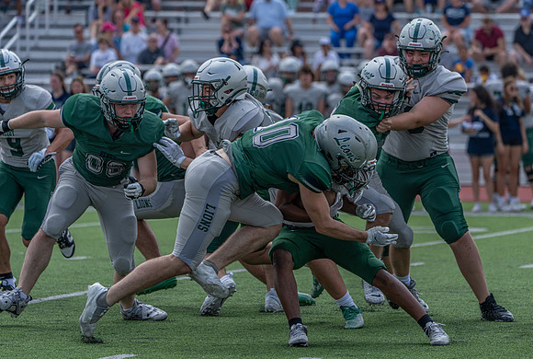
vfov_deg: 4.9
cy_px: 203
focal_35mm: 284
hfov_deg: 7.2
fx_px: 4222
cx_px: 303
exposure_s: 1/1250
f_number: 5.6
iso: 250
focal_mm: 235
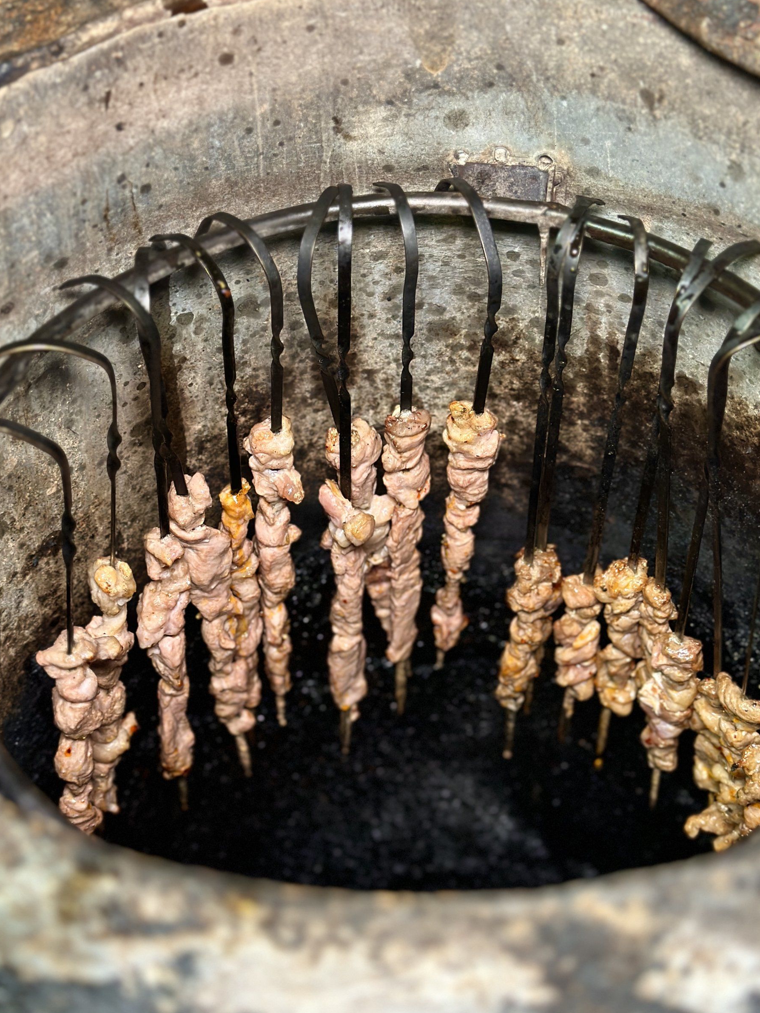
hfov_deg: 26.6
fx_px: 1610
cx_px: 404
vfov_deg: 34.9
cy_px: 467
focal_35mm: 55
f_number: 1.78
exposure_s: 1/60.2
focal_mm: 6.86
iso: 400
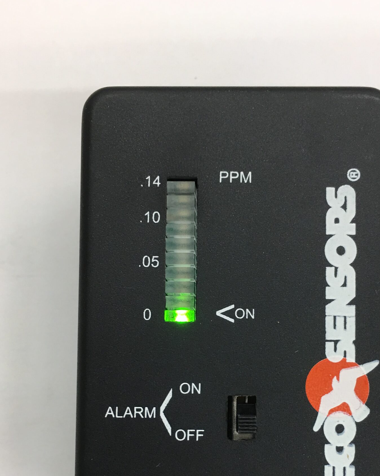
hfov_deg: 34.7
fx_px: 605
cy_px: 345
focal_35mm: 43
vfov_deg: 41.9
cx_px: 239
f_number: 2.2
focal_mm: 4.15
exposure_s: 1/30
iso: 40
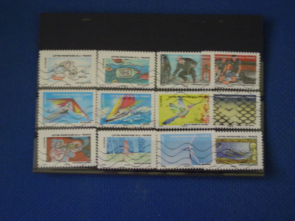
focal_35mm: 63
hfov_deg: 30.7
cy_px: 110
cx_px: 148
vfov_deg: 23.3
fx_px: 537
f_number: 4
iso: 400
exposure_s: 1/15
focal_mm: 11.2
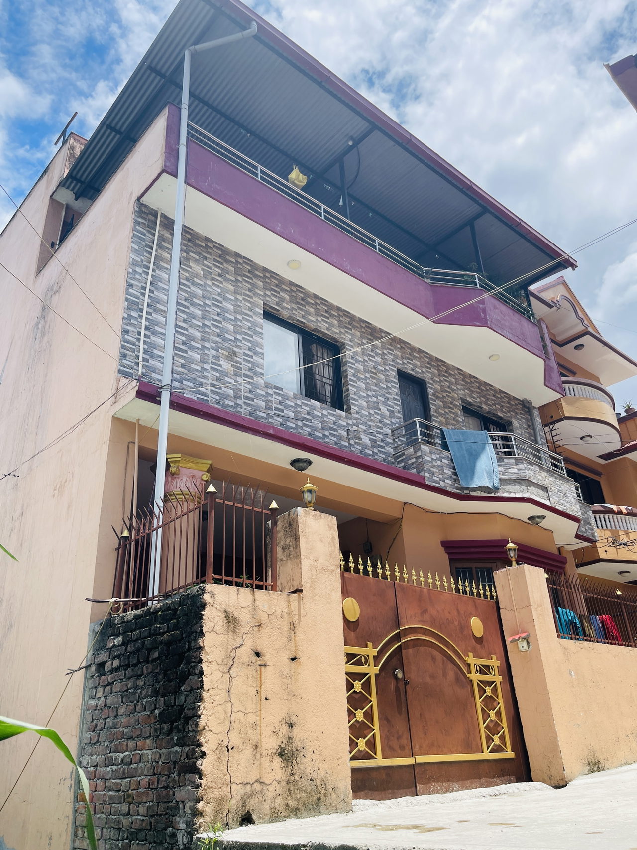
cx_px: 318
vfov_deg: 69.4
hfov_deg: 54.9
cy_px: 425
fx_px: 613
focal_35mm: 25
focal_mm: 5.1
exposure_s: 1/2545
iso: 32
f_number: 1.6
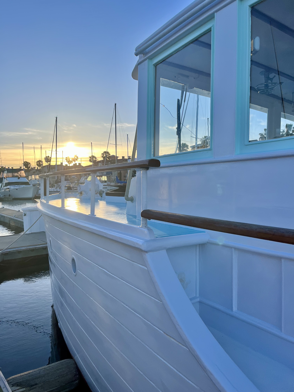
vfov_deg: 67.3
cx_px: 147
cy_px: 196
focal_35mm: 26
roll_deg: +0.6
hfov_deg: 53.1
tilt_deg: -2.5
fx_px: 294
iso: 50
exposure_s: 1/1957
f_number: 1.6
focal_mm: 5.1
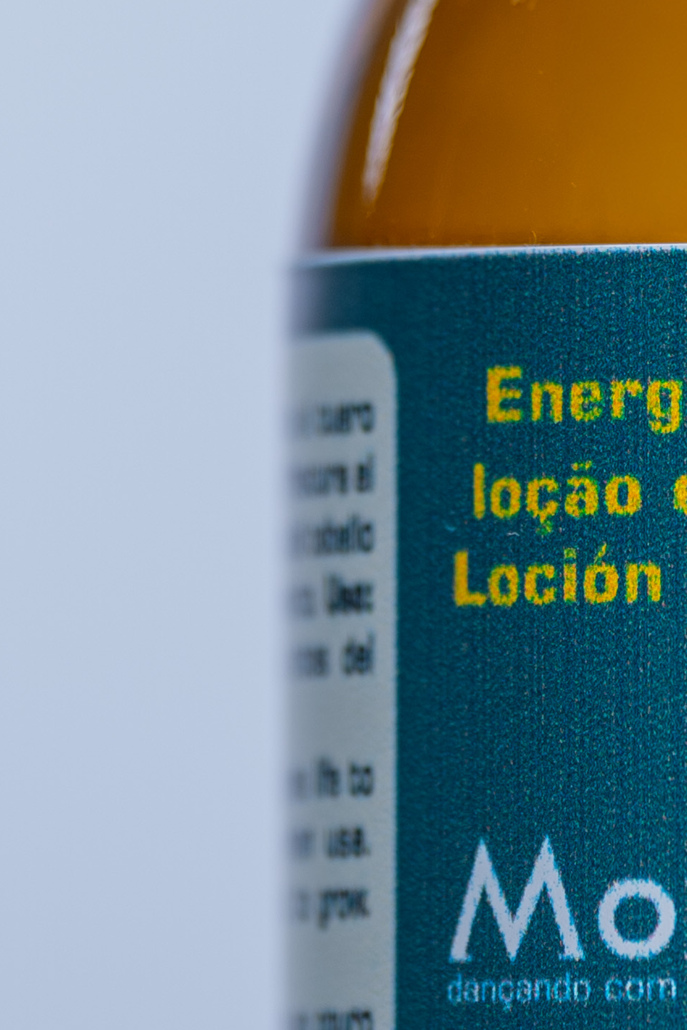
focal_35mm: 831
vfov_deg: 2.5
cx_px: 773
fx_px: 23780
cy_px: -128
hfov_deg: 1.7
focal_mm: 200
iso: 50
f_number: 3.2
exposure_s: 1/200
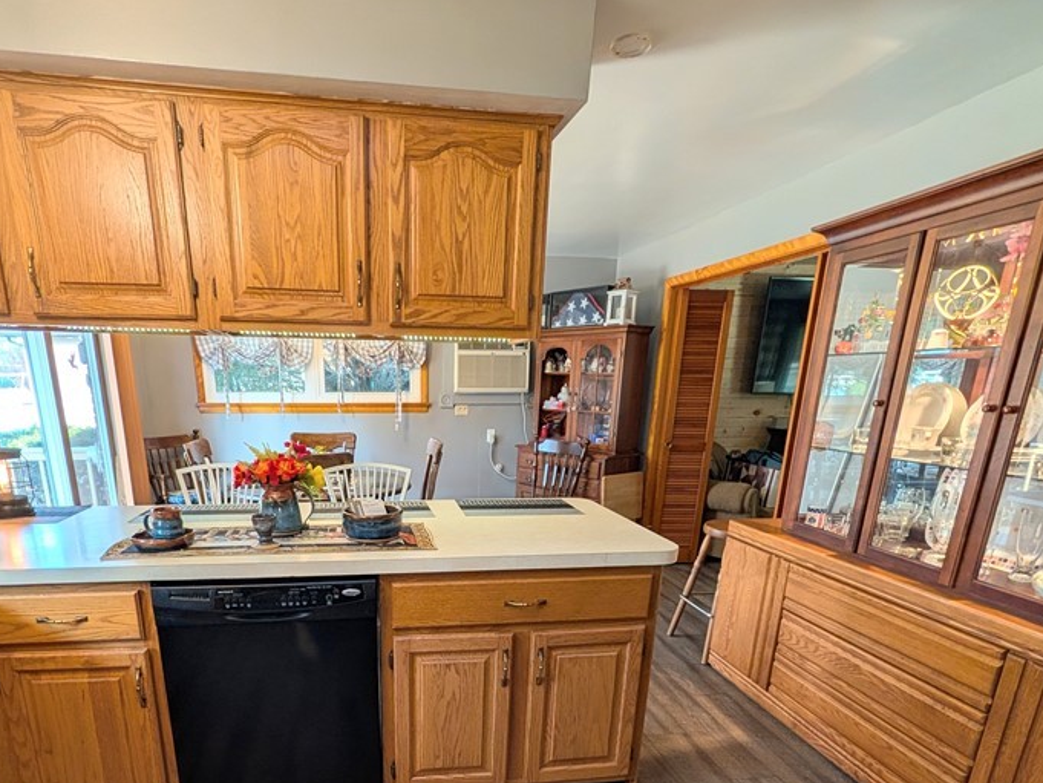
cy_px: 559
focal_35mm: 18
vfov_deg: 68.3
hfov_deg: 87.1
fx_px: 542
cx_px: 439
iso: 75
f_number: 1.7
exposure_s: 1/120
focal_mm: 2.02
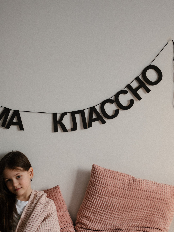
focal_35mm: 72
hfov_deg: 20.4
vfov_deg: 27.0
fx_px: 482
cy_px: 99
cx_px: 67
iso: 200
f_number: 1.8
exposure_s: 1/250
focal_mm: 35
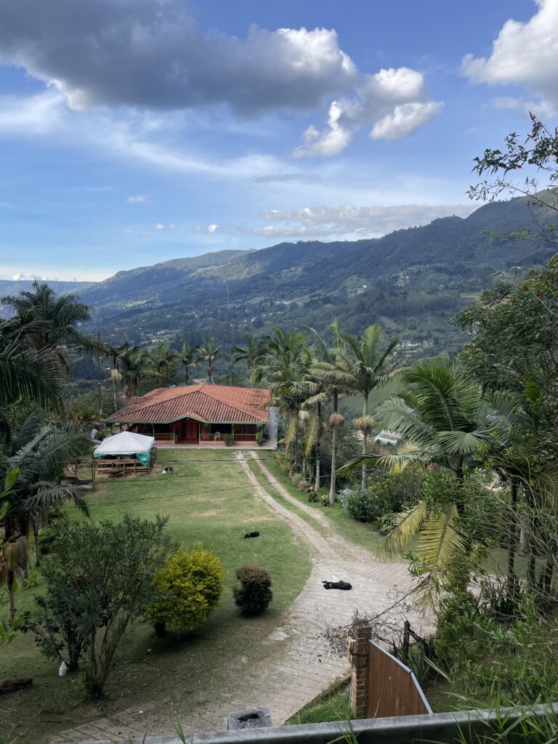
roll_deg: -0.1
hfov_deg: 53.1
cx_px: 279
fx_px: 559
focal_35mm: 26
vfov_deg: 67.3
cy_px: 372
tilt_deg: -6.3
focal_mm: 4.2
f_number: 1.6
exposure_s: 1/1667
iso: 32
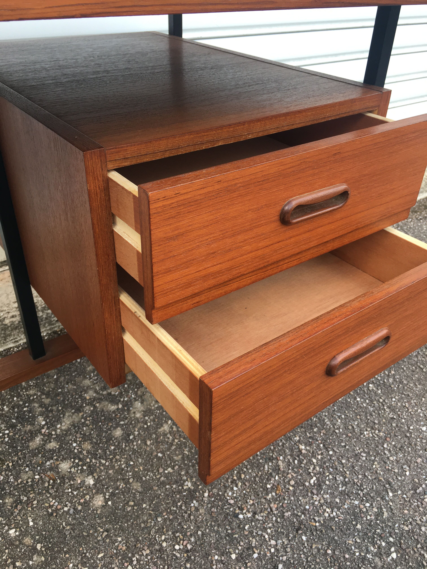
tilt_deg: -33.4
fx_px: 477
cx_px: 214
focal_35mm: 29
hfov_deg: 48.2
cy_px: 284
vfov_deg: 61.7
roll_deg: -2.5
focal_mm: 4.15
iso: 32
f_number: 2.2
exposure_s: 1/100
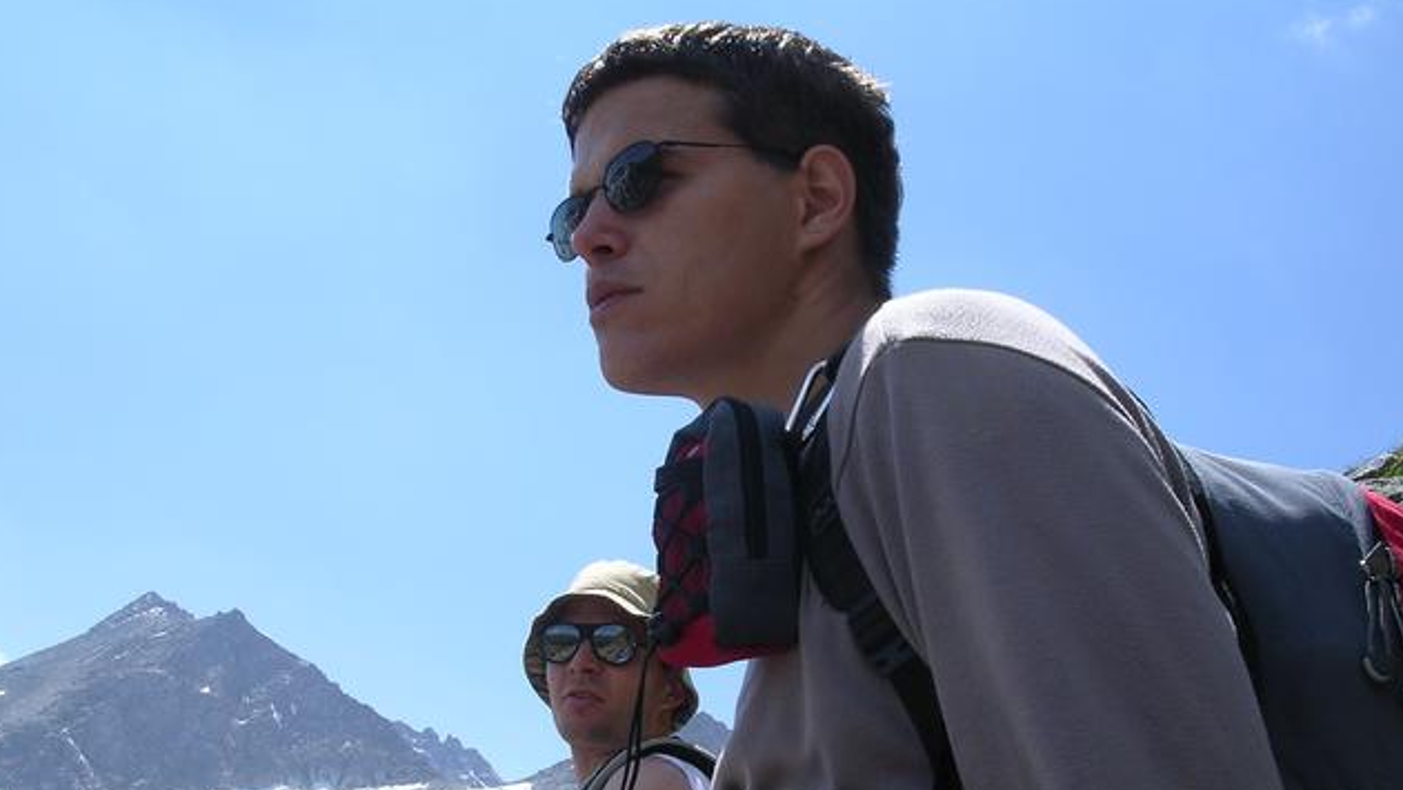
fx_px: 1563
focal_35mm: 42
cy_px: 519
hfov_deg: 48.4
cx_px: 698
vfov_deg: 28.2
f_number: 5.6
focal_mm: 5.8
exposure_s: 1/303
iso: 100
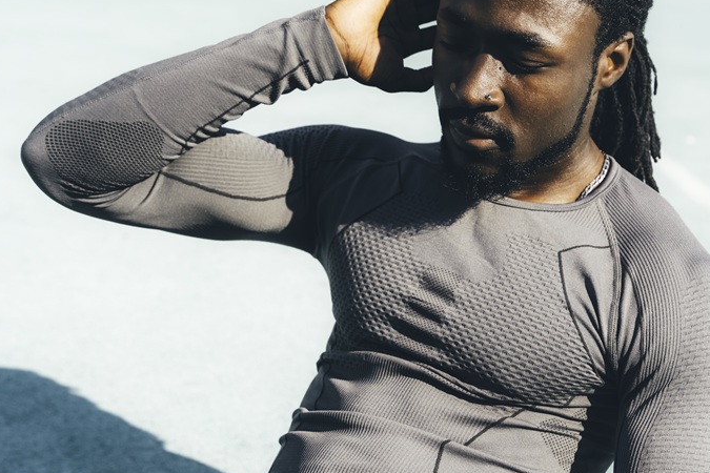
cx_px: 450
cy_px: 276
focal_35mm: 76
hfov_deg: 26.6
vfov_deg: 17.9
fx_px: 1499
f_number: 5
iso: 500
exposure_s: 1/1000
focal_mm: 57
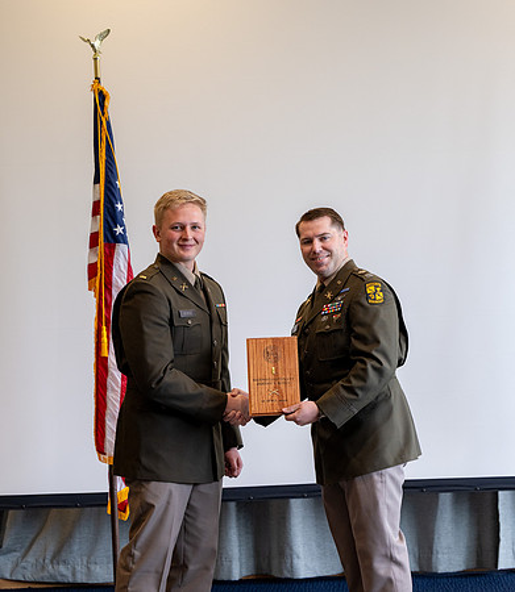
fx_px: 1760
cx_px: 400
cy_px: 291
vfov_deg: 19.1
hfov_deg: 16.5
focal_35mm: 97
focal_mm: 70
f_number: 2.8
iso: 500
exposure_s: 1/200
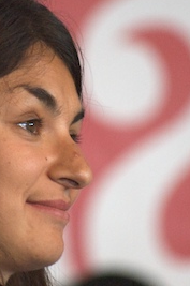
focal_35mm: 898
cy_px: 149
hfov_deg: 1.5
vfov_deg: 2.3
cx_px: 72
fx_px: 7136
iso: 400
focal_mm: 200
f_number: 5.6
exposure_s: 1/100
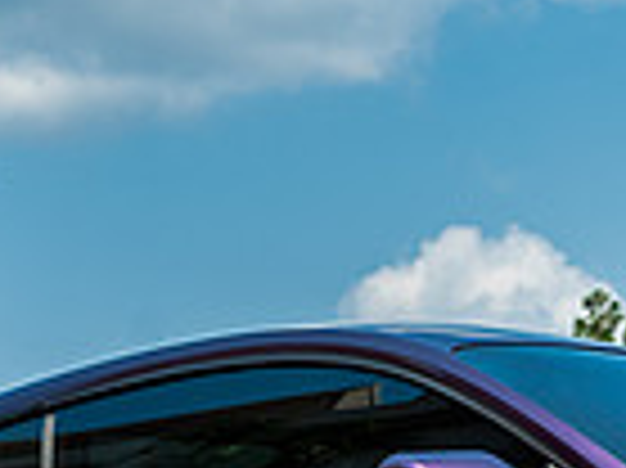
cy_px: 637
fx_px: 3831
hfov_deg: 9.3
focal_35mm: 212
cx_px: 603
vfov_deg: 6.9
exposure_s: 1/320
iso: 80
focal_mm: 50
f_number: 5.6
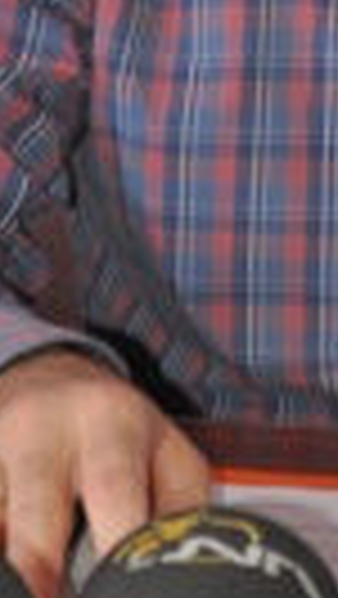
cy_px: -234
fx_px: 4640
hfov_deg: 4.2
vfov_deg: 7.3
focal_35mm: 292
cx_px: 473
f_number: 5.6
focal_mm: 55
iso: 800
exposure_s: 1/60
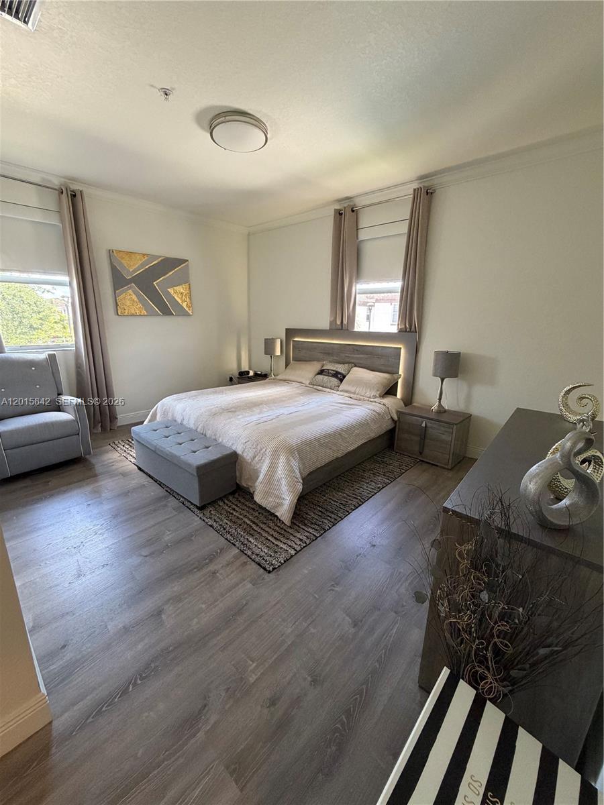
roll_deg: -0.5
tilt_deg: -14.9
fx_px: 326
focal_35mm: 14
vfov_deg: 102.1
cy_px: 402
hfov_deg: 85.7
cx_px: 302
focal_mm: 2.22
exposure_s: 1/60
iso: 320
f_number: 2.2
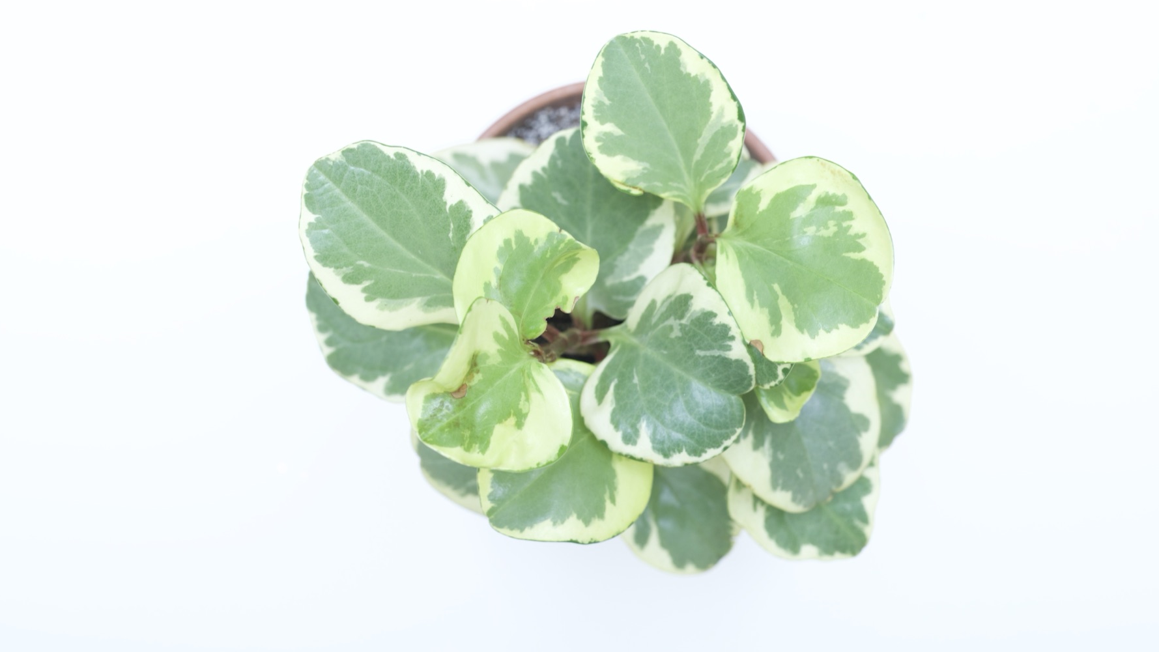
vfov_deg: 22.6
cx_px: 582
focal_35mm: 53
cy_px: 308
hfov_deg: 39.2
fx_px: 1629
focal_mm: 50
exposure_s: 1/200
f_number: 4.5
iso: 400
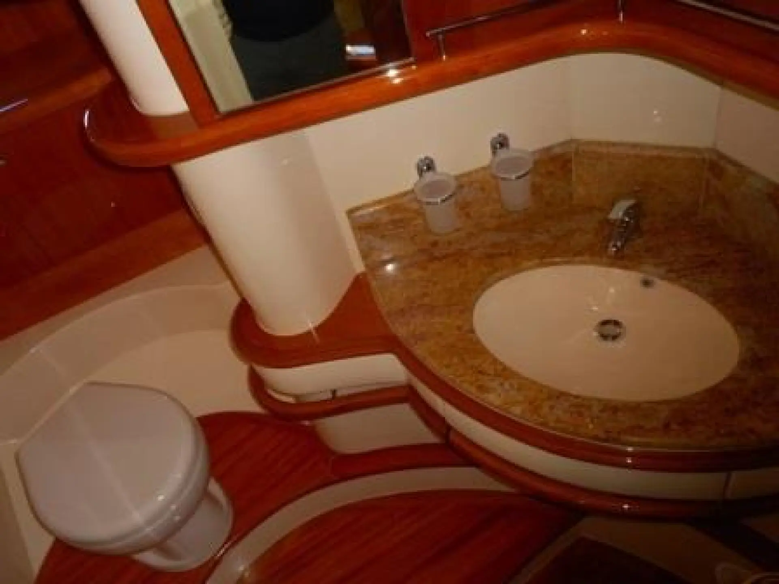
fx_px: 653
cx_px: 390
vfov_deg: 48.2
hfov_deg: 61.7
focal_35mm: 29
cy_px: 292
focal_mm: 5.2
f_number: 4
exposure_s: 1/25
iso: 200
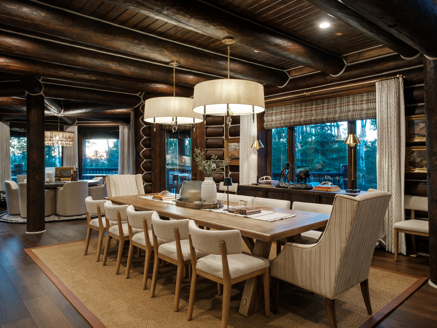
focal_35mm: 23
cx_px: 235
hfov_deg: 73.8
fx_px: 290
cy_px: 164
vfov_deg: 58.9
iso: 400
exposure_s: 1/10
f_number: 5.6
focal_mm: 13.8
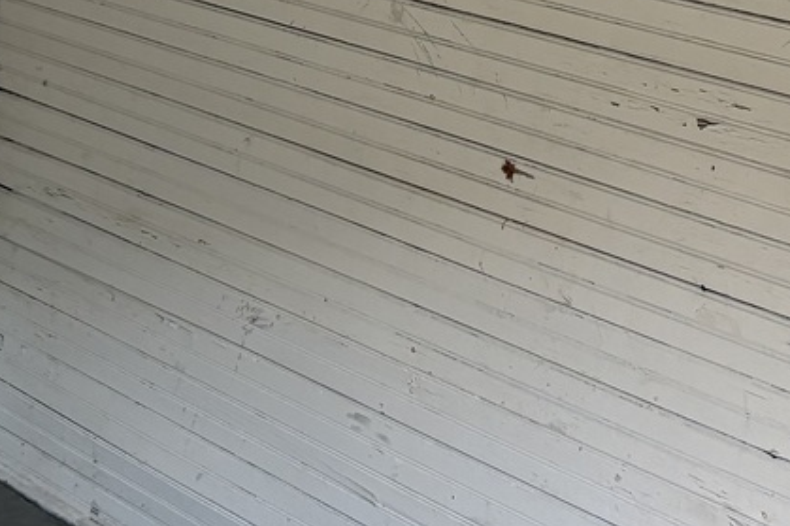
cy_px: -155
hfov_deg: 21.8
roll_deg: -4.2
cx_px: 275
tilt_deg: -5.5
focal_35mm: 93
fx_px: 2040
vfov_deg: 14.1
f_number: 1.6
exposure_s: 1/121
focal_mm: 5.96
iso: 100
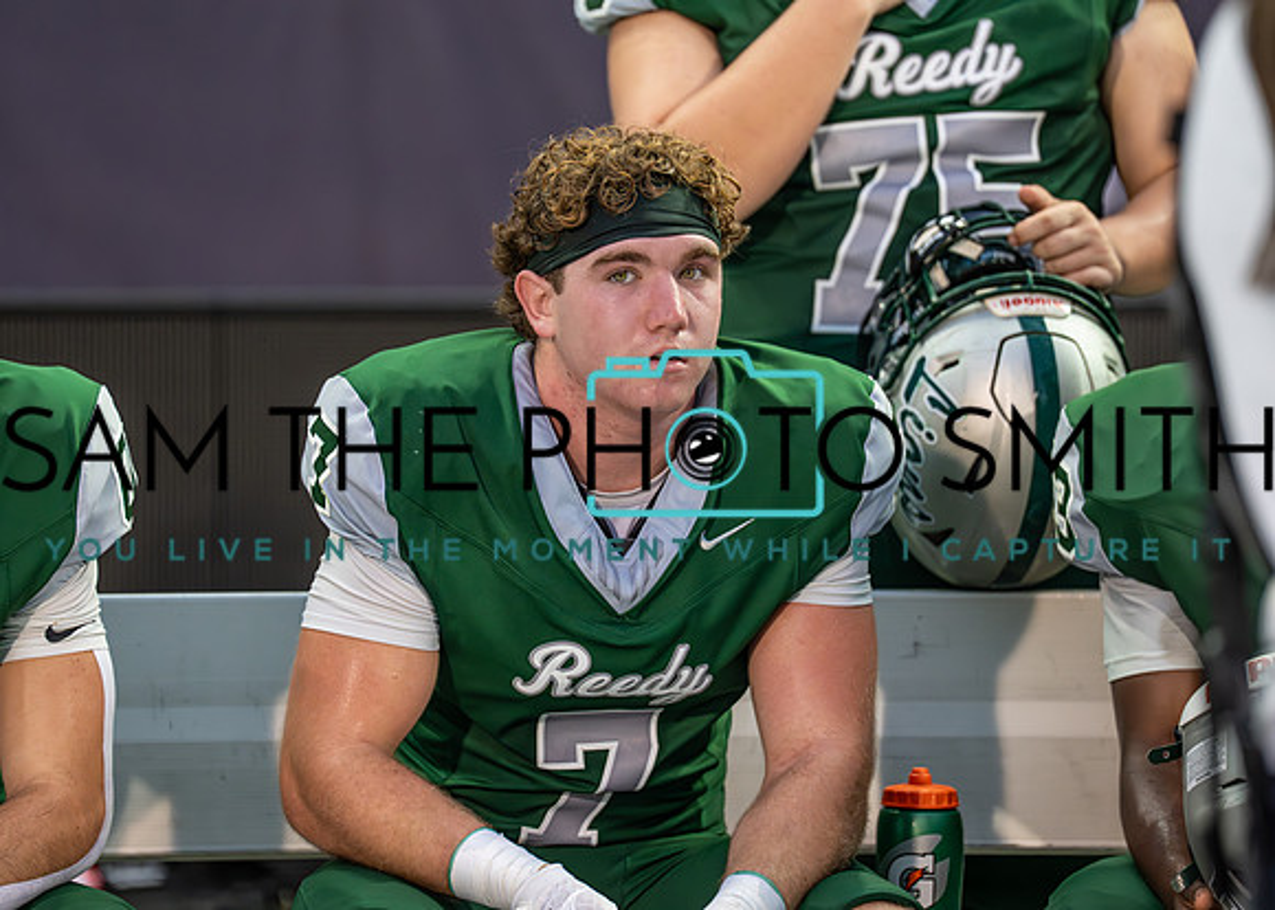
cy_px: 383
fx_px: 8907
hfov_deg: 8.2
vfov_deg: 5.8
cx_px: 604
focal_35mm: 246
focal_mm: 200
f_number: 2.8
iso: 2000
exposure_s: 1/1600
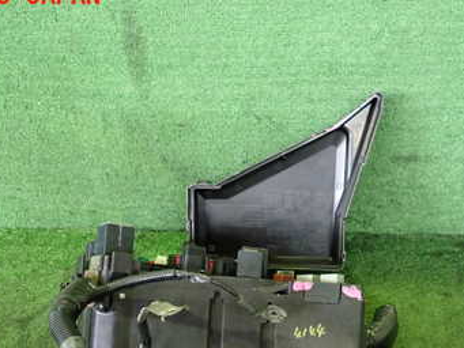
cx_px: 261
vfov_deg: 31.9
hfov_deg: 42.8
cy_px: 284
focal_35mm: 44
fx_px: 590
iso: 640
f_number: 2
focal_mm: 4.5
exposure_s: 1/30
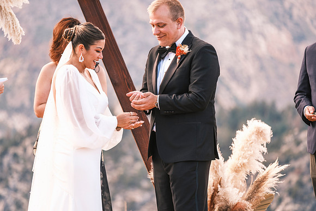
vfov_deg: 6.5
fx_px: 1844
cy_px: 106
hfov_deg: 9.8
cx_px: 158
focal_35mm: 210
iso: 400
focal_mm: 140
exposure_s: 1/400
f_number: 2.8
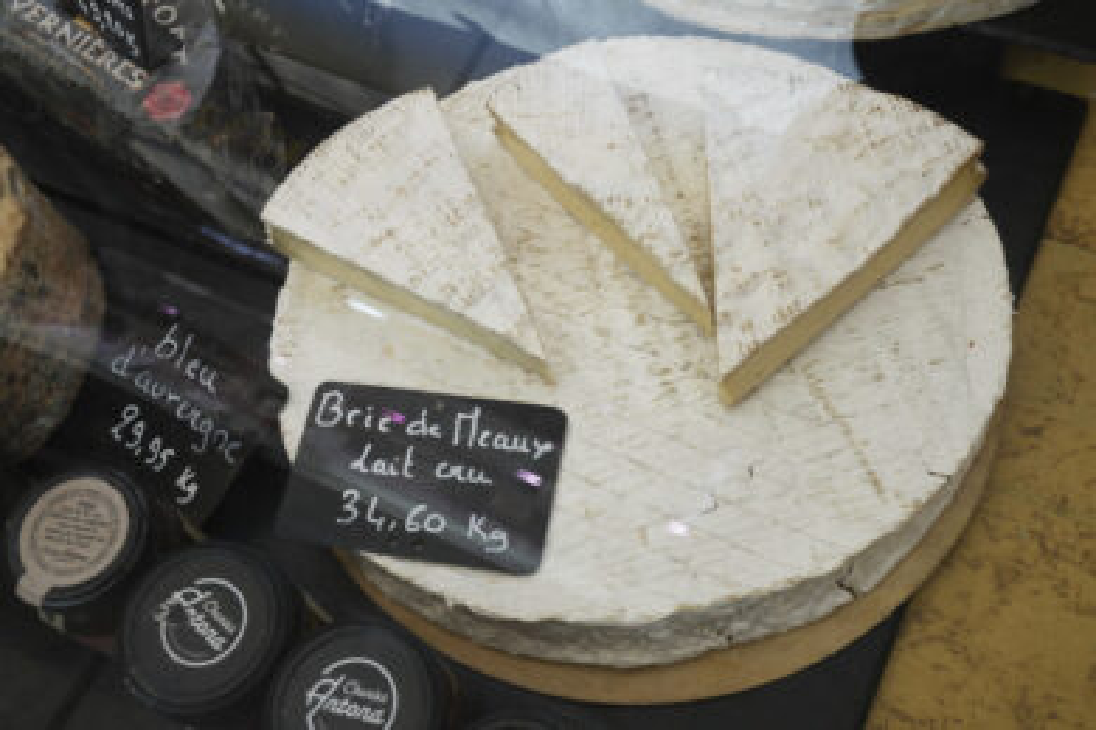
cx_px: 548
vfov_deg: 33.4
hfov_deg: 48.5
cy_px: 365
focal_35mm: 40
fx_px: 1218
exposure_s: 1/80
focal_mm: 40
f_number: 8
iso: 400
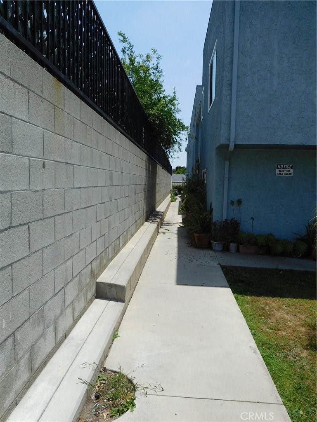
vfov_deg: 69.4
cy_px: 211
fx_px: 305
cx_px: 158
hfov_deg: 54.9
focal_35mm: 25
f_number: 6.8
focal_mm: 4.5
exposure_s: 1/500
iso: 125
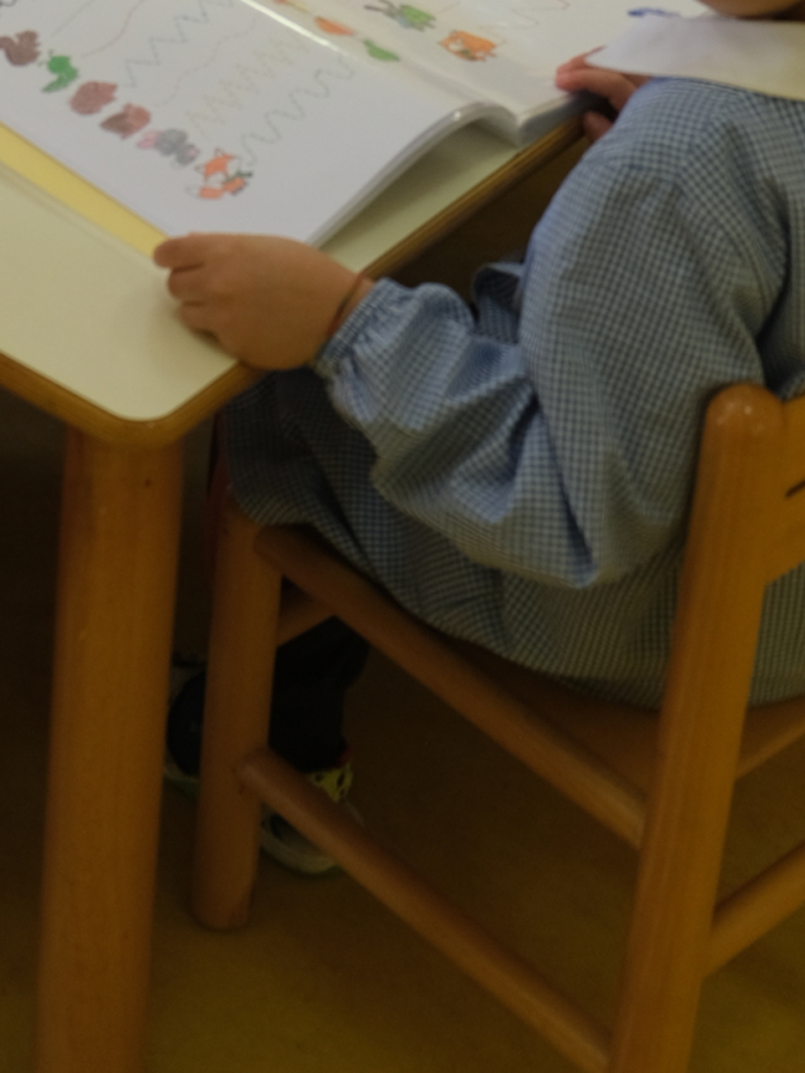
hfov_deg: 14.6
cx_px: 64
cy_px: -329
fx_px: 3102
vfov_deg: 18.3
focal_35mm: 100
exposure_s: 1/70
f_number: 3.2
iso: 320
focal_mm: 20.5
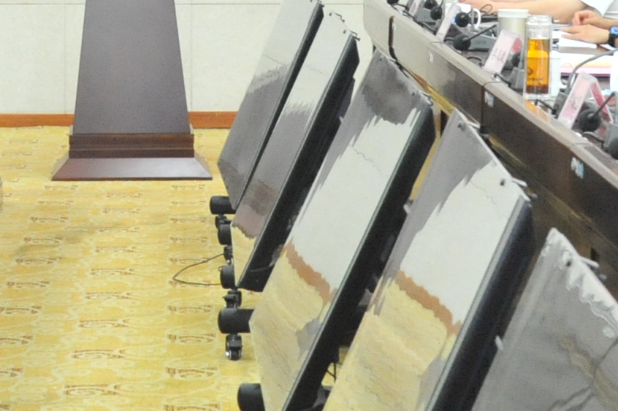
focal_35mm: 161
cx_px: 153
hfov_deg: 12.7
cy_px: 91
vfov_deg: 8.5
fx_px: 2762
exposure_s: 1/80
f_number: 4.5
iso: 4000
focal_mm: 32
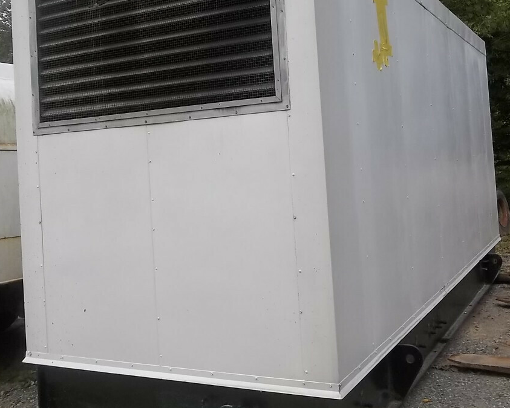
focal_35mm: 40
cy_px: 140
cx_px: 298
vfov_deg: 37.0
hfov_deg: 45.6
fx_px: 604
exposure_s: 1/400
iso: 80
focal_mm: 4.9
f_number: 3.5
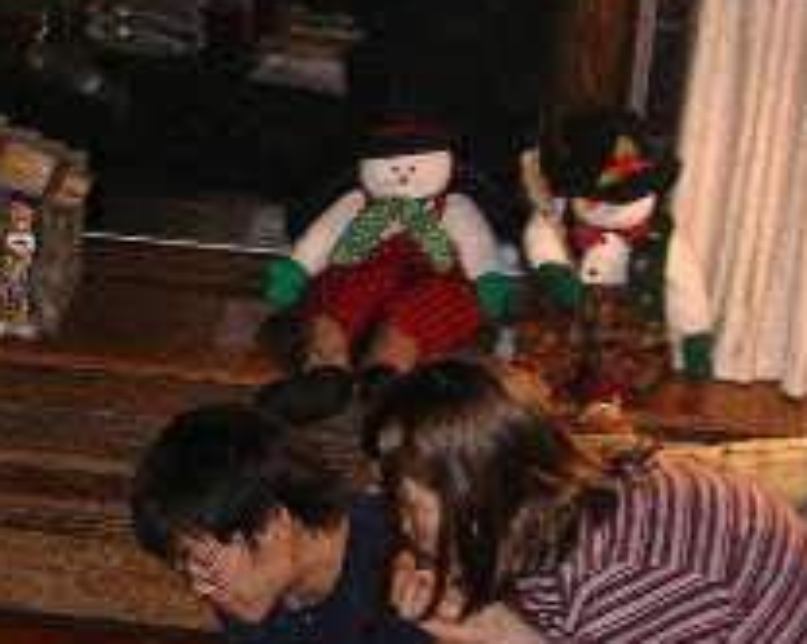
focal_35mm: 139
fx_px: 3317
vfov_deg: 11.1
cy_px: 493
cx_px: -268
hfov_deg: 13.3
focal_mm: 7.8
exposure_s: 1/40
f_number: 2.8
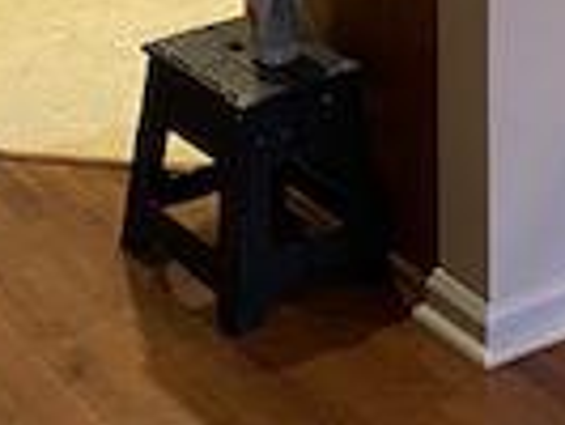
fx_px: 2042
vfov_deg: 10.3
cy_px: -591
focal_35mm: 125
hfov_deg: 15.5
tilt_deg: -4.9
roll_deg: +0.2
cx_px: 552
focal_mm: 4.25
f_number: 1.8
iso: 320
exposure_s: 1/60
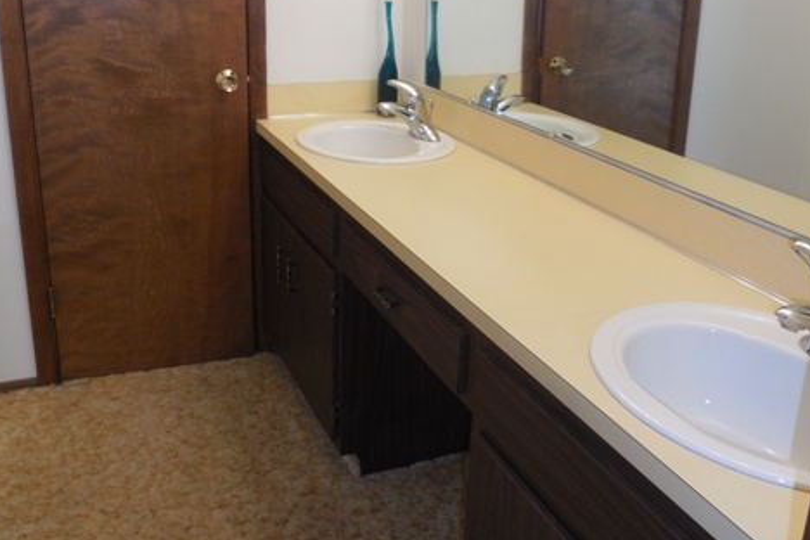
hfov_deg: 51.9
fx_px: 832
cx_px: 402
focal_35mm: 37
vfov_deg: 35.7
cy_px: 197
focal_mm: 4.6
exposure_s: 1/30
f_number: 3.5
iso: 200
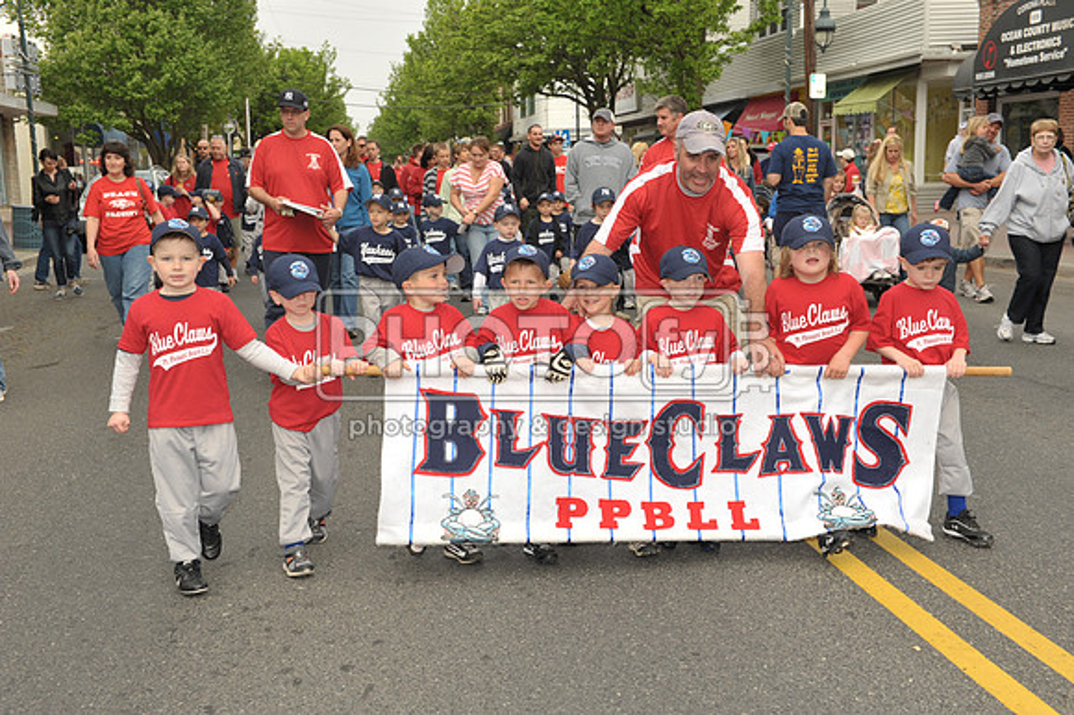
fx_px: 1252
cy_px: 358
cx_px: 537
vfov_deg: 31.9
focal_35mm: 42
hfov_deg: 46.4
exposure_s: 1/250
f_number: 8
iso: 400
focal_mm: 42
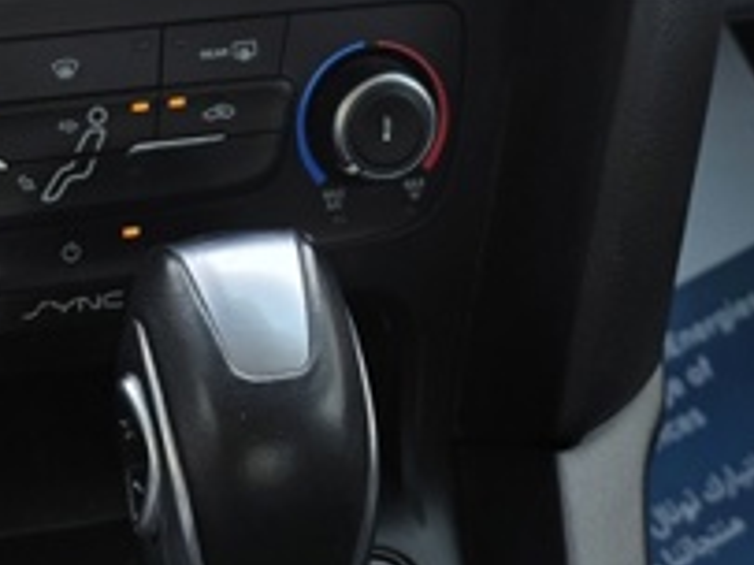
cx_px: 282
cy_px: -219
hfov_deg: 28.5
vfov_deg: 19.5
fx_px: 1480
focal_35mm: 68
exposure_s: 1/180
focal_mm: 6.3
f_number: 1.7
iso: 16
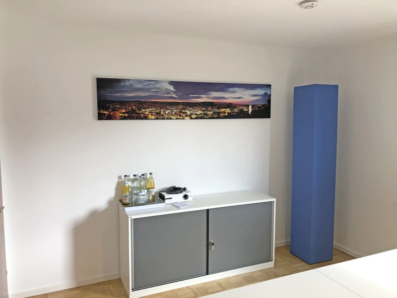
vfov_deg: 49.7
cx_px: 198
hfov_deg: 63.4
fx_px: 321
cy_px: 149
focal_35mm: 28
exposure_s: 1/100
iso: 40
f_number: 1.8
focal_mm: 3.99
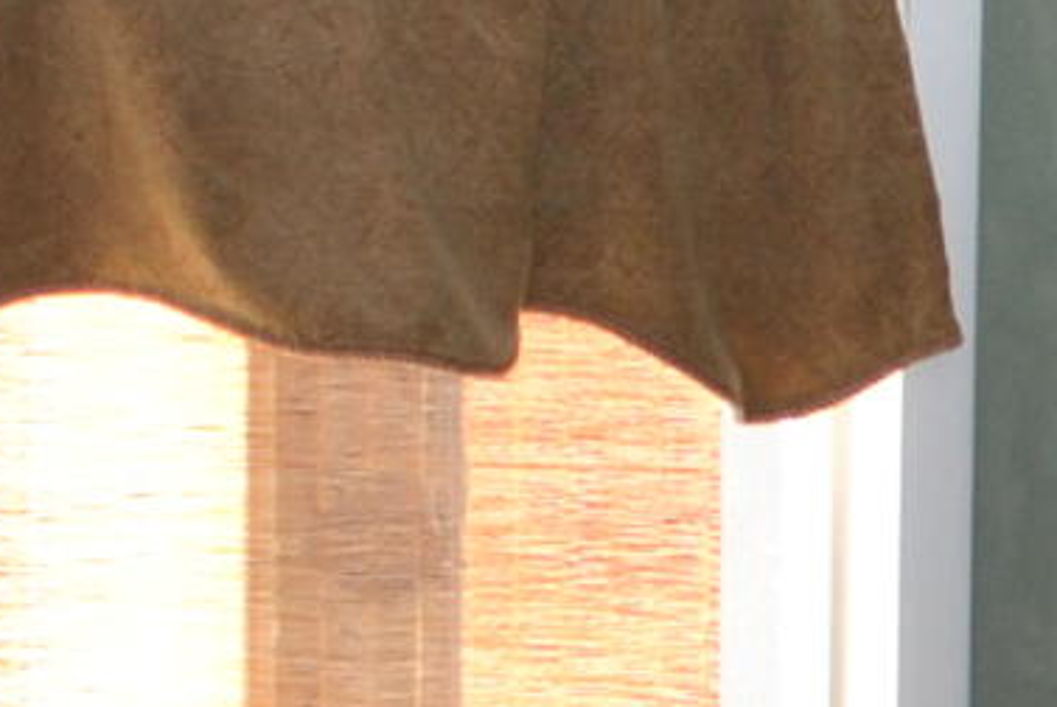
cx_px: 1965
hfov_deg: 9.1
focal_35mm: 215
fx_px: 6317
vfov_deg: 6.2
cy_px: 1422
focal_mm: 18
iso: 200
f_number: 3.5
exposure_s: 1/60
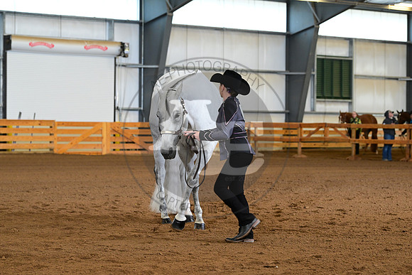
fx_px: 1282
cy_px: 138
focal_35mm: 112
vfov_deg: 12.2
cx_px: 206
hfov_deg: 18.3
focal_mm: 112
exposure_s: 1/200
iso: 2500
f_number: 5.6
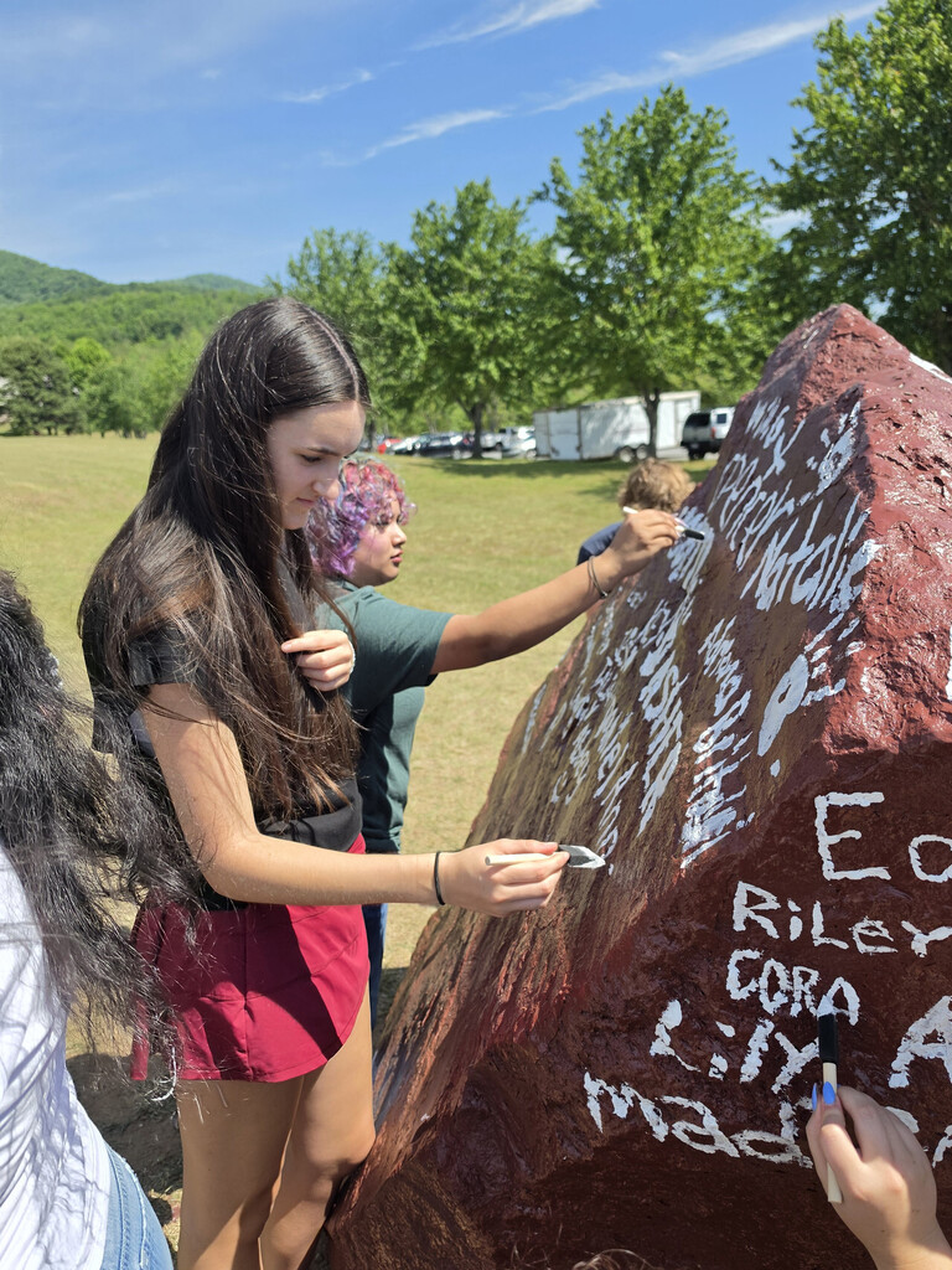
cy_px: 635
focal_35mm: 23
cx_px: 476
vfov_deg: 73.9
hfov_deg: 58.9
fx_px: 843
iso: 64
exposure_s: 1/4432
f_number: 1.4
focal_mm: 6.5
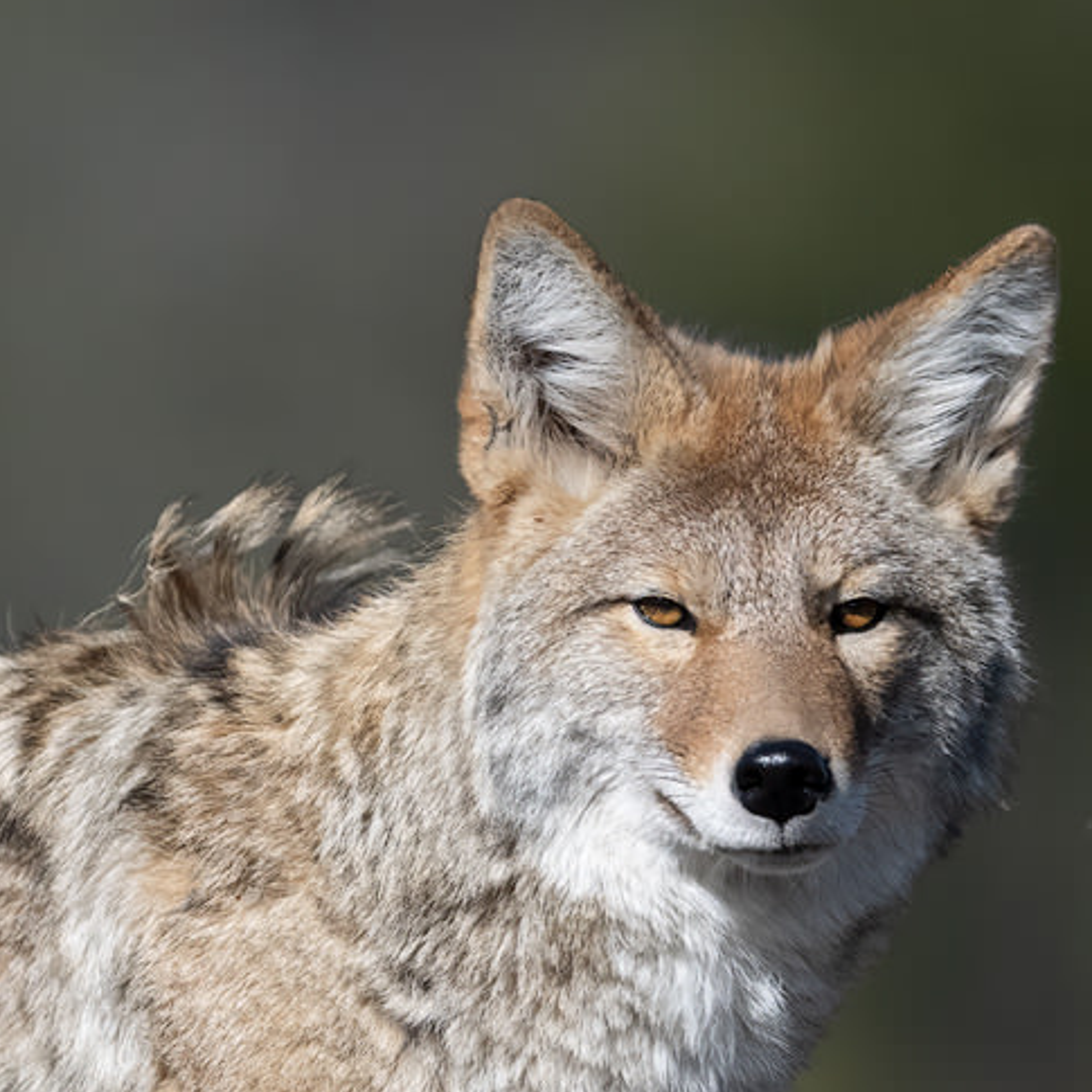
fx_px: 51216
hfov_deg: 1.2
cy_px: 1135
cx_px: 251
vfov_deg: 1.2
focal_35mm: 1435
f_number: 2.8
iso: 1250
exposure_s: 1/26000
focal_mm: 400
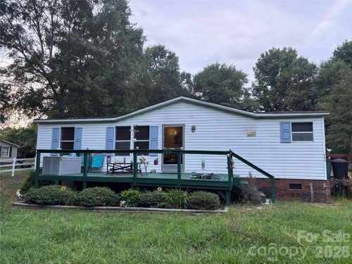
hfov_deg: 67.3
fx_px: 264
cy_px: 132
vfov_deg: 53.1
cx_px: 176
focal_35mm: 26
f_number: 1.6
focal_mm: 5.96
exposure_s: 1/65
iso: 125
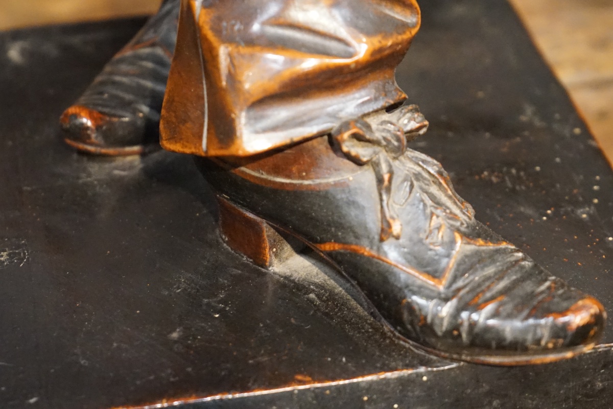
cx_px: 306
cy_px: 204
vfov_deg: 13.0
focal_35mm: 105
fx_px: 1788
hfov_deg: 19.5
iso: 6400
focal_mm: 70
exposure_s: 1/100
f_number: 5.6
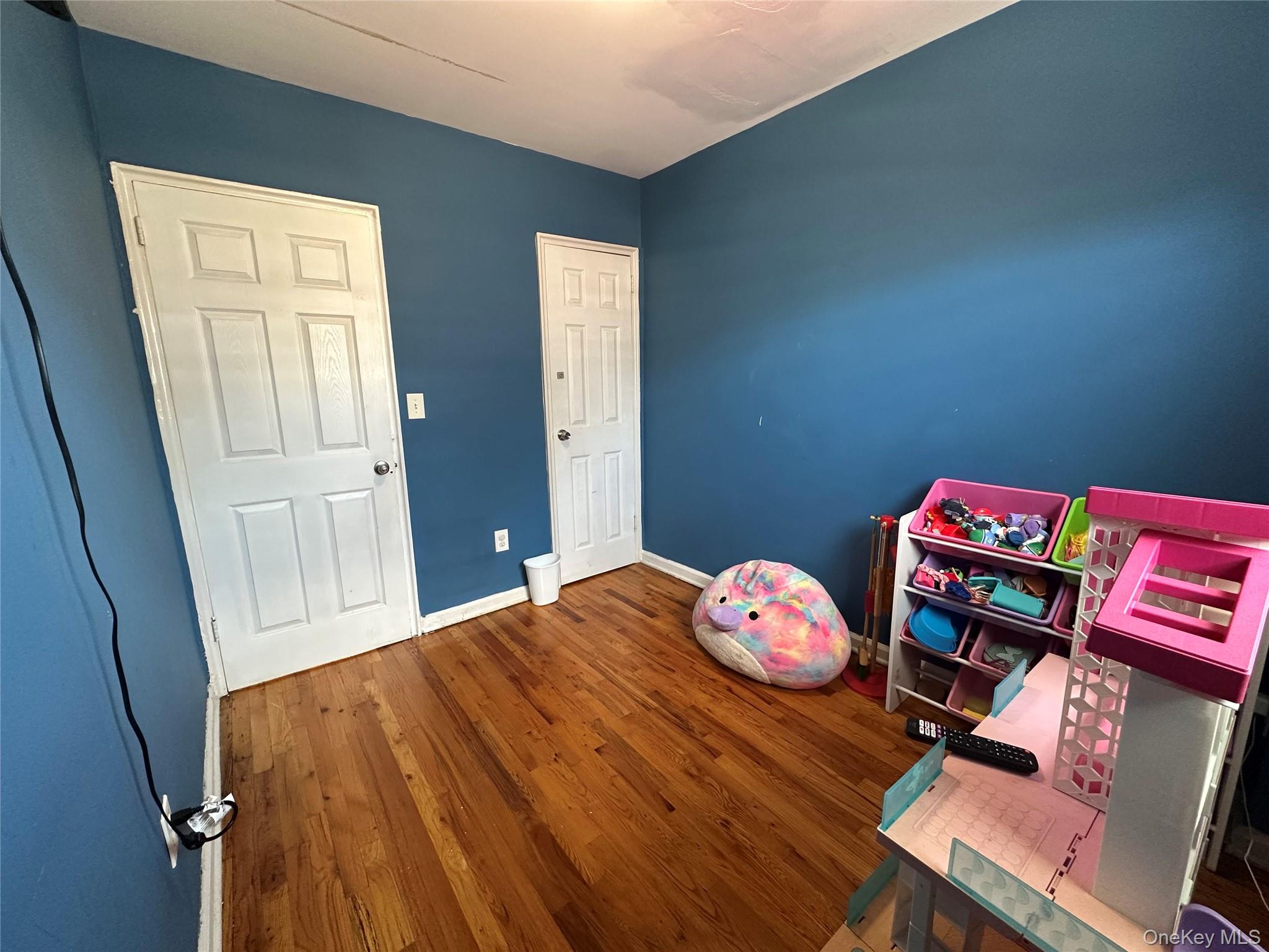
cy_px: 476
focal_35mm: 14
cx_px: 634
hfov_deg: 102.1
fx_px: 513
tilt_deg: -11.0
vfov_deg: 85.7
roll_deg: +0.5
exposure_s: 1/60
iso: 320
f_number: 2.2
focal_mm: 2.22
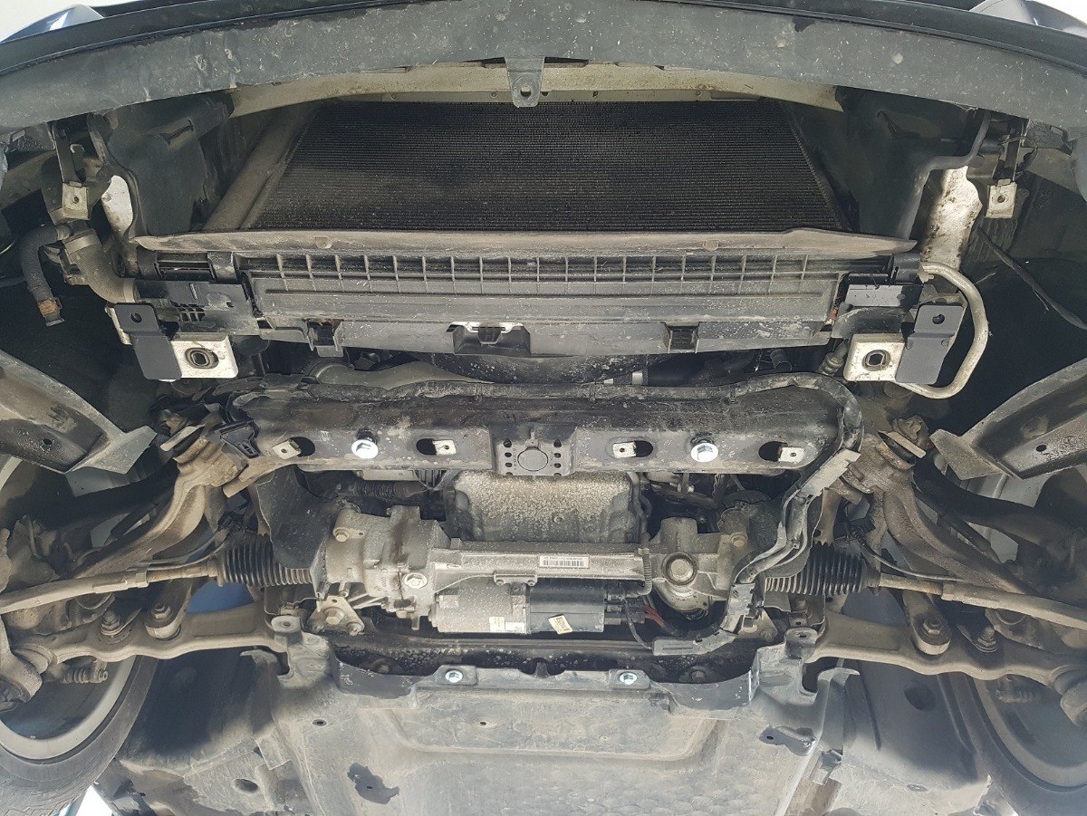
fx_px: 817
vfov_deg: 53.1
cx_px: 544
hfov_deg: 67.3
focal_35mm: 26
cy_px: 408
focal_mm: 4.2
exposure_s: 1/50
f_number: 1.7
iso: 100
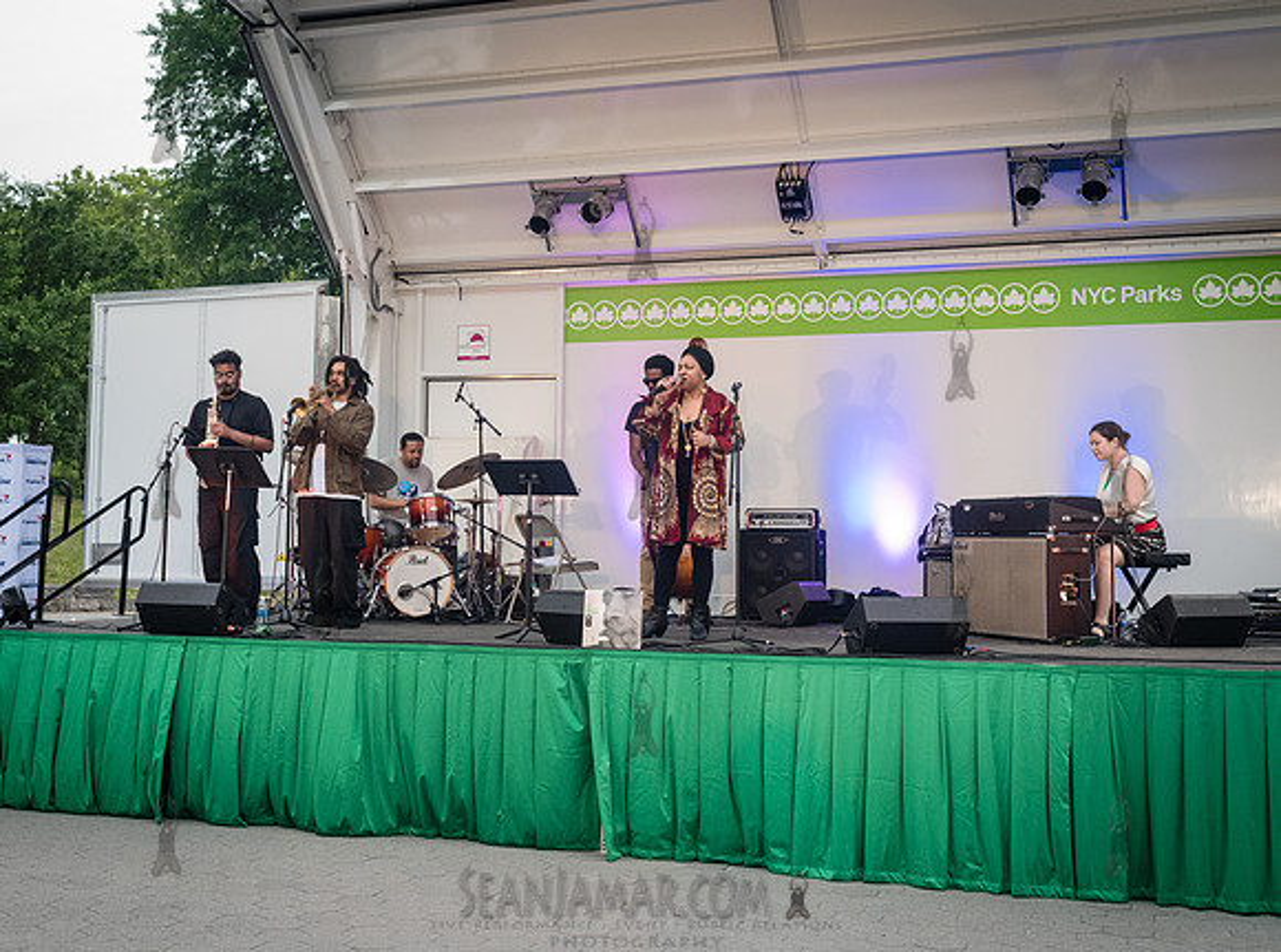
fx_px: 1681
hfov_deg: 41.7
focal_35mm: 46
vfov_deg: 31.6
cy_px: 438
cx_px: 600
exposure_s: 1/500
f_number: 4.5
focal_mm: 35
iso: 1600
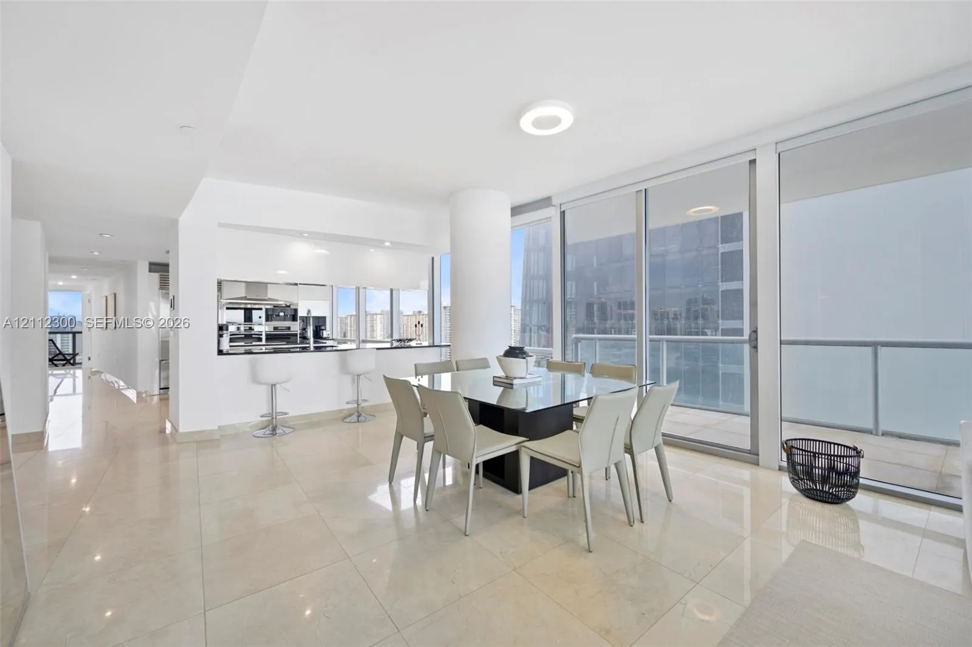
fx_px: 378
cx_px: 486
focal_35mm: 14
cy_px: 324
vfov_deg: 81.2
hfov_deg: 104.3
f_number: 9
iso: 100
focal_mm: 14
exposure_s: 1/2.5
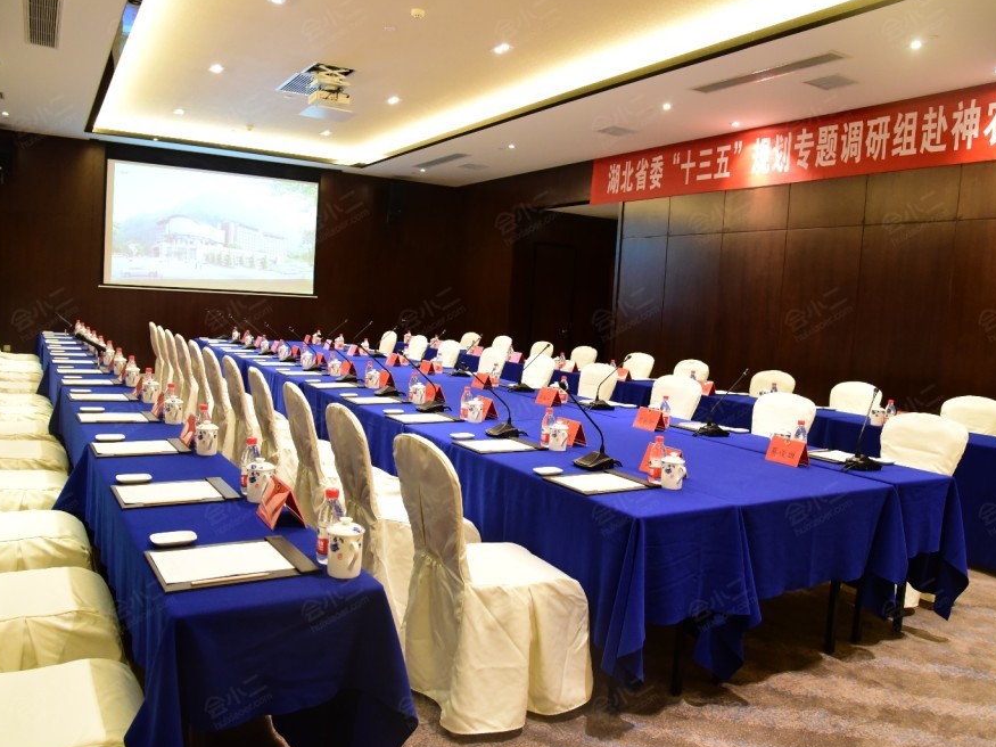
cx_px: 483
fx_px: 777
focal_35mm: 27
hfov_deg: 65.3
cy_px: 365
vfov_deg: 51.3
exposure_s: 1/60
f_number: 5
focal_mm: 24
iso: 4000
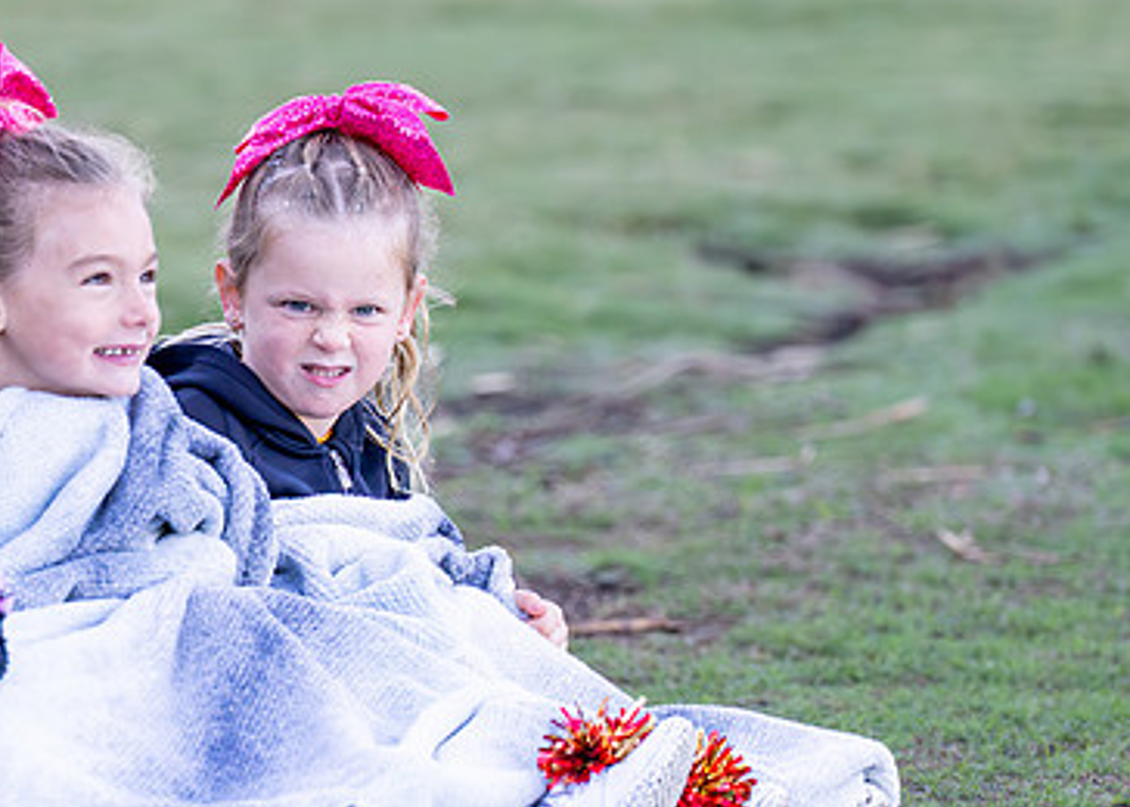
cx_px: 230
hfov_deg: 4.6
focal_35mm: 439
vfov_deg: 3.3
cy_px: 397
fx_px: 14089
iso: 1600
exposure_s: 1/2000
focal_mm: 165
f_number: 2.8
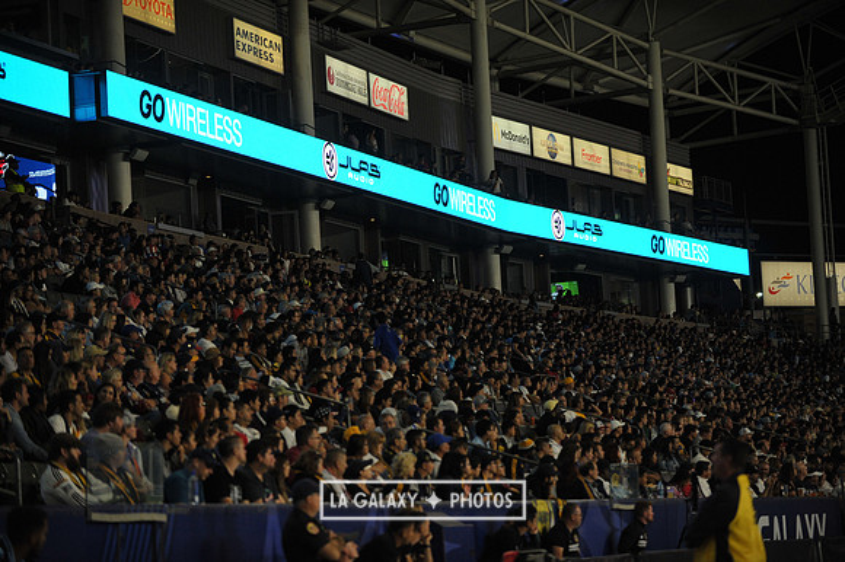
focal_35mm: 116
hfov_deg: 17.7
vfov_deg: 11.8
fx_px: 2721
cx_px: 422
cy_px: 281
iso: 1250
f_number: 2.8
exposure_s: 1/1250
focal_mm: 116
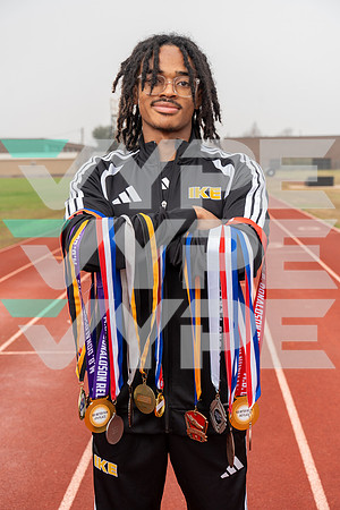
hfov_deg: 25.5
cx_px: 170
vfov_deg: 37.5
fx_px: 751
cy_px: 255
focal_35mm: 53
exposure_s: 1/200
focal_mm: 53
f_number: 5.6
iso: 250
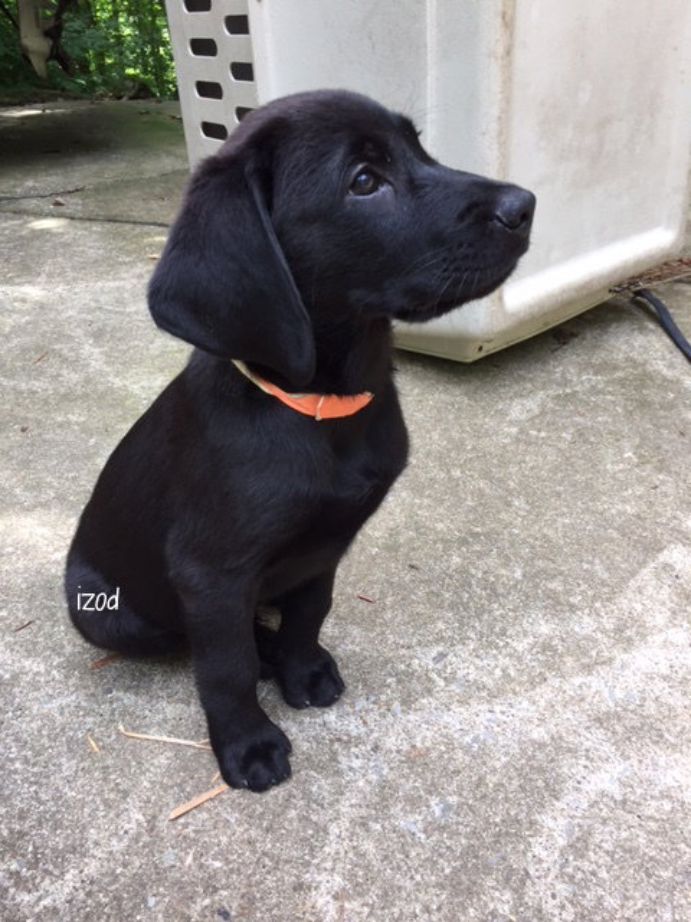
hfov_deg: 48.2
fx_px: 772
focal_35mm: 29
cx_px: 346
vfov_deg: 61.7
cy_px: 461
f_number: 2.2
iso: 50
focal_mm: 4.15
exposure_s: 1/120
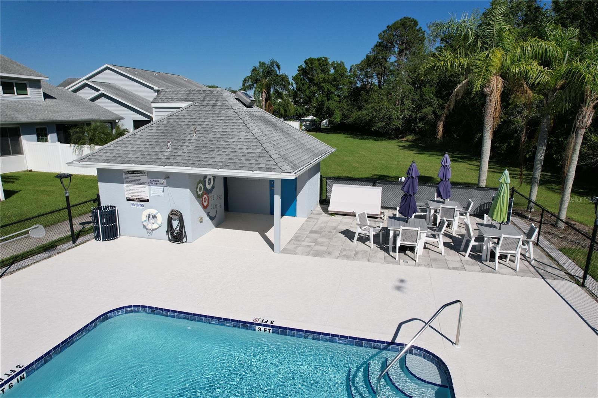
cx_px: 299
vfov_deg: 57.2
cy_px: 199
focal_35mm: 22
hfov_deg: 78.6
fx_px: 365
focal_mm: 8.38
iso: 130
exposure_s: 1/5000
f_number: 2.8
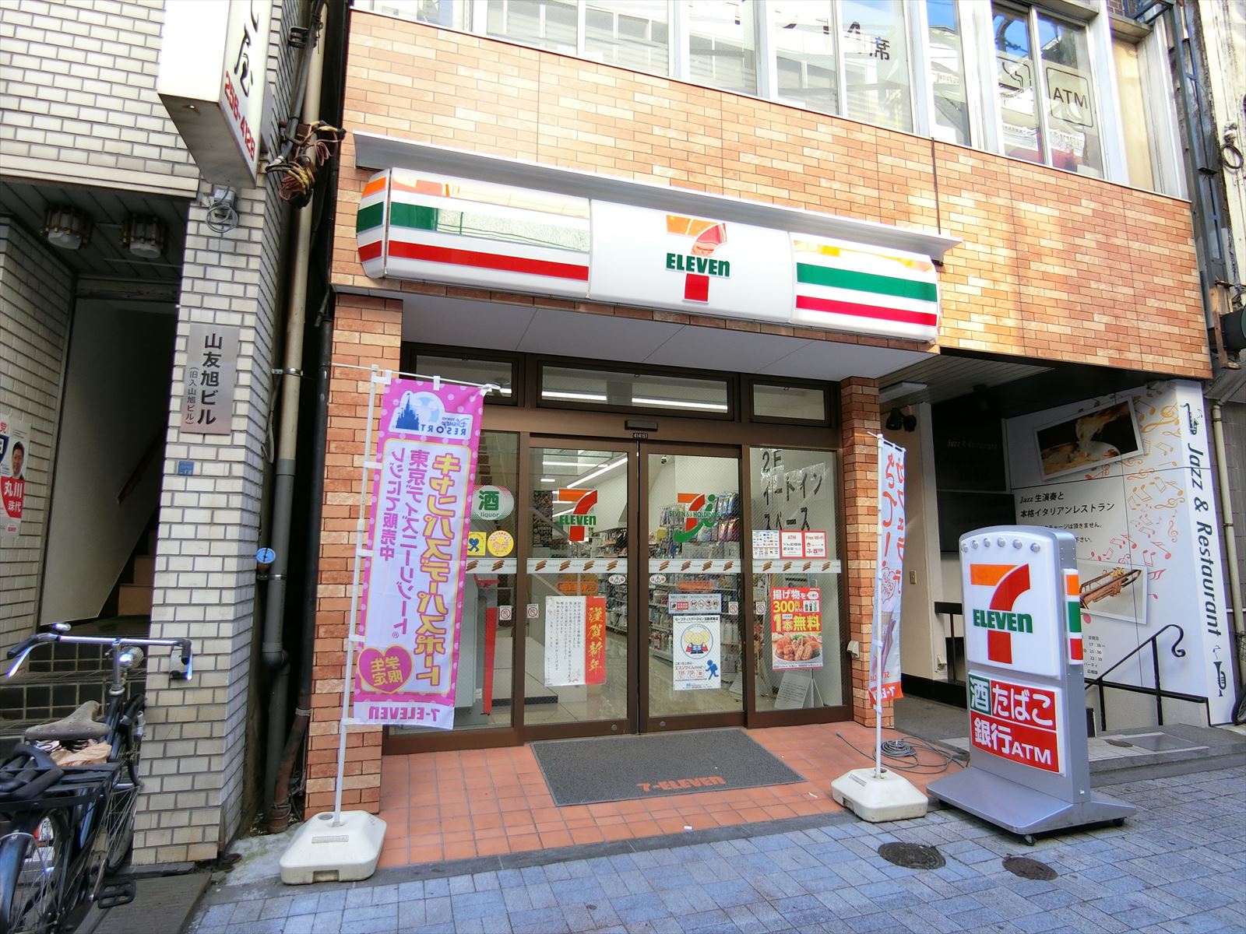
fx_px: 684
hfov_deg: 84.7
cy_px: 467
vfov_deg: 68.7
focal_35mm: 19
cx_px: 623
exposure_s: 1/125
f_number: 2.7
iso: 125
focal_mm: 4.06
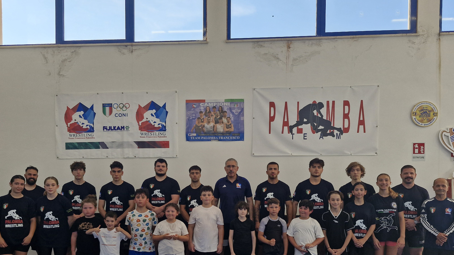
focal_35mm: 31
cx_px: 214
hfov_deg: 62.6
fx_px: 373
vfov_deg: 36.8
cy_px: 194
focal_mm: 5.54
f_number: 1.8
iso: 50
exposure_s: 1/323
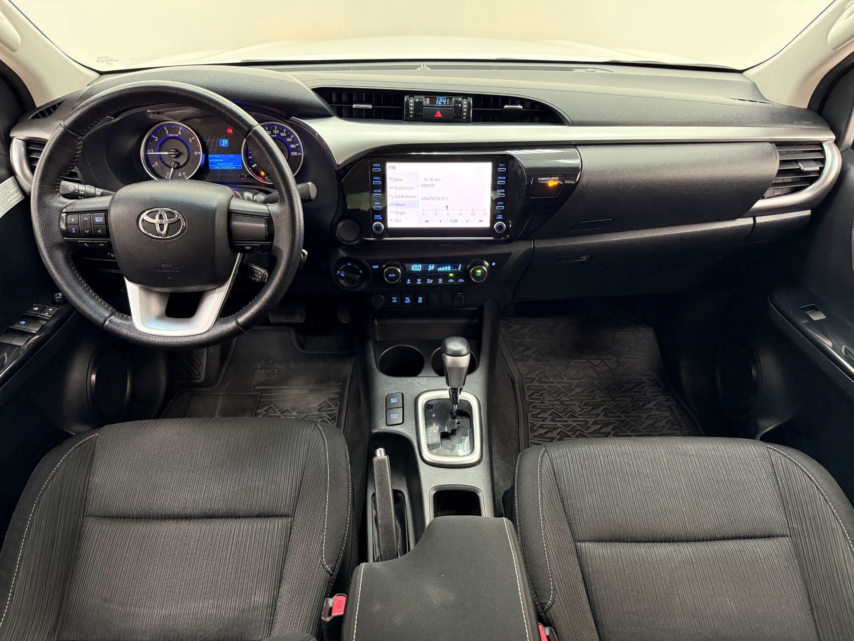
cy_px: 320
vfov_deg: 56.8
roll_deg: -0.5
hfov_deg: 71.6
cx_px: 427
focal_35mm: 24
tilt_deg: -36.4
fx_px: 592
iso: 800
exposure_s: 1/40
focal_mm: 6.76
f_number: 1.78
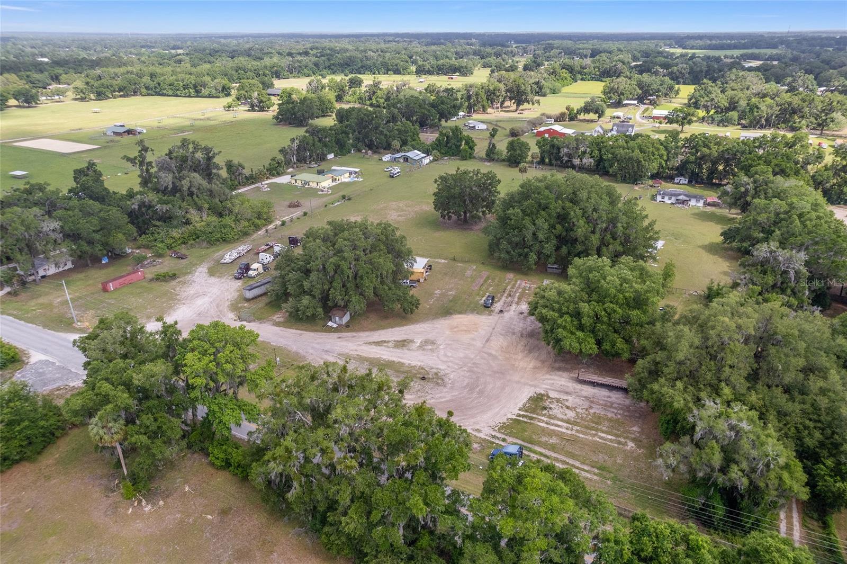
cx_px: 424
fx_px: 517
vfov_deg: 57.2
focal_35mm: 22
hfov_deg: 78.6
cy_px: 282
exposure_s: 1/1000
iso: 130
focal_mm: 8.38
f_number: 2.8
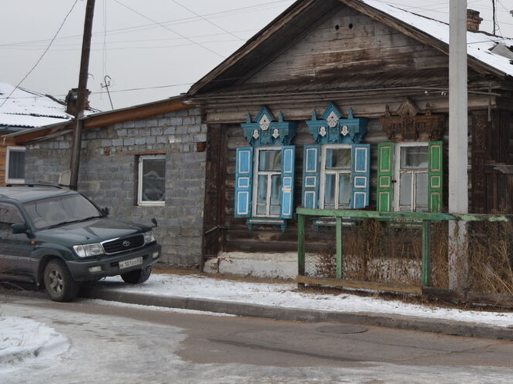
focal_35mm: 70
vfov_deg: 20.9
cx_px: 405
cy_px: 114
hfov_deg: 27.3
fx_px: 1037
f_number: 6.3
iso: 100
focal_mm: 30
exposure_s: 1/160
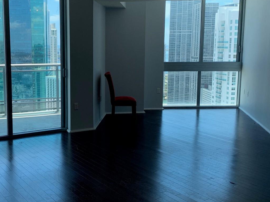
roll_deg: -1.1
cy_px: 88
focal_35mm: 41
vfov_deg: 35.1
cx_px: 101
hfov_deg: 45.4
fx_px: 320
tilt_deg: -7.8
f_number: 1.8
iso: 25
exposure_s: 1/338
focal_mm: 4.25
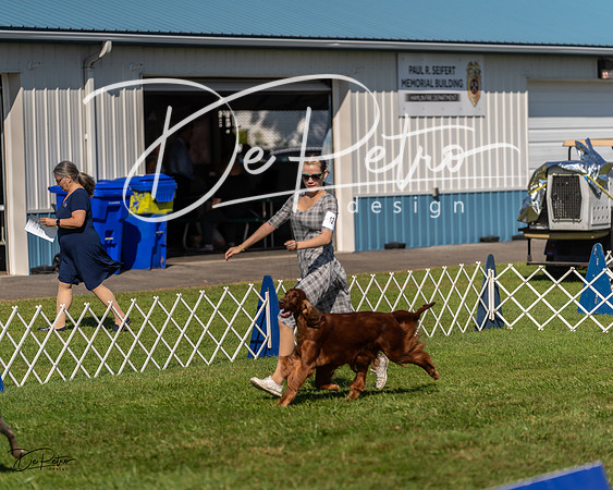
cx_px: 306
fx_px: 3186
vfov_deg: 8.8
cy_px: 245
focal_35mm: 176
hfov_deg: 11.0
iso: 200
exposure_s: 1/3200
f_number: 3.2
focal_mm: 156
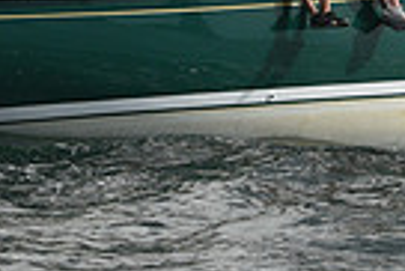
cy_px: -207
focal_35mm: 298
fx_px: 3356
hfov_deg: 6.9
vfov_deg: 4.6
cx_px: 280
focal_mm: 70
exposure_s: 1/1250
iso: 320
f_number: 10
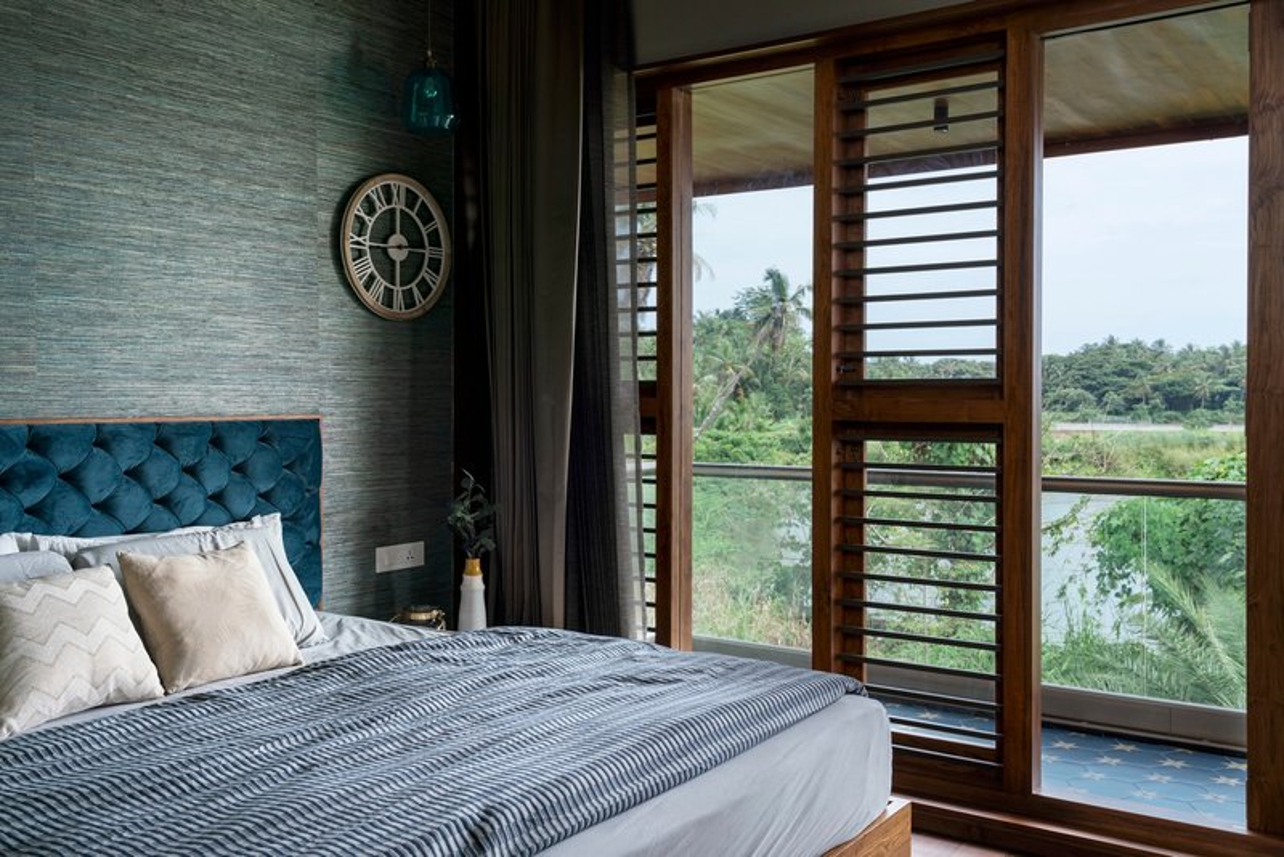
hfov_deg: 58.7
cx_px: 642
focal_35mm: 32
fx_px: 1142
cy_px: 428
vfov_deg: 41.1
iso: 400
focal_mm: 32
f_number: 9
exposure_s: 1/25
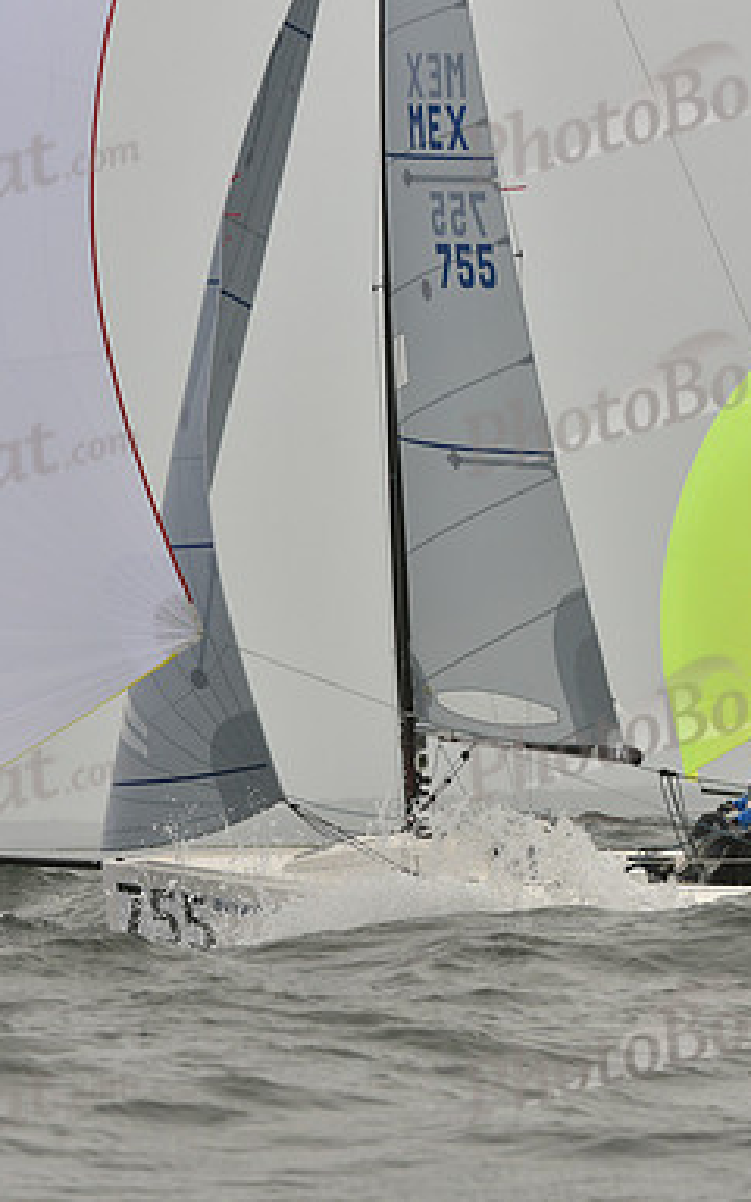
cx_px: 304
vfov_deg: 6.8
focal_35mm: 308
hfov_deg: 4.3
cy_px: 603
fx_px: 10086
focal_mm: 200
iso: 400
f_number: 7.1
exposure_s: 1/1250
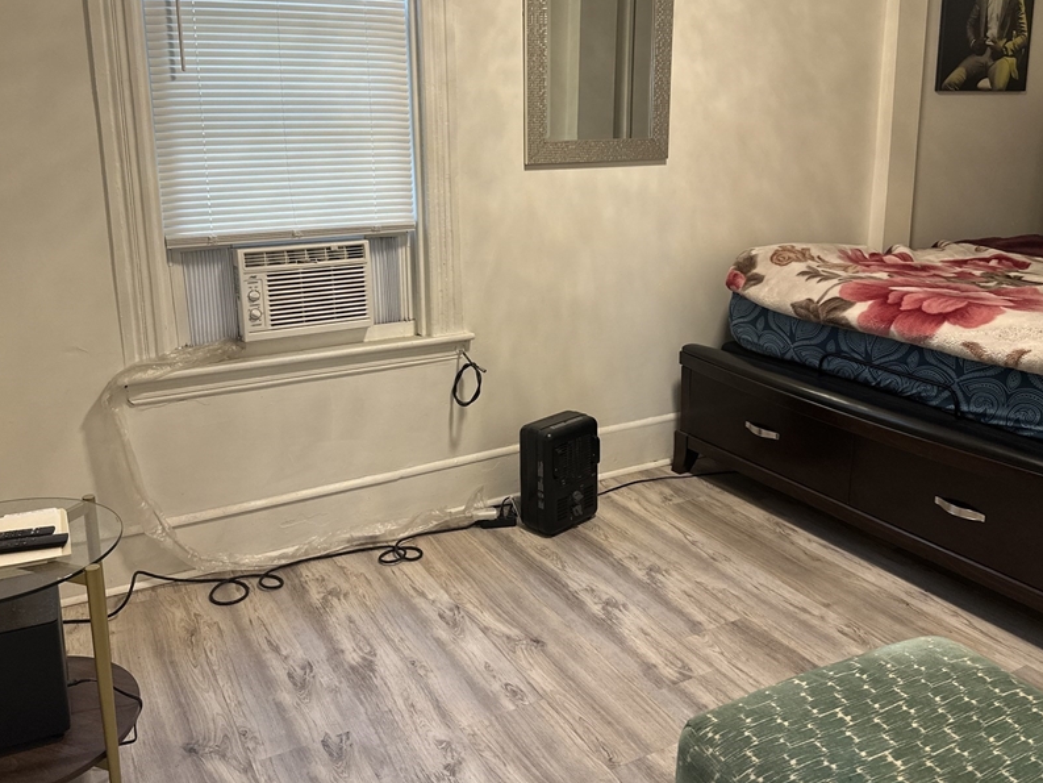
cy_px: 301
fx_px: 934
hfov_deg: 58.3
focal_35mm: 31
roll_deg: +0.6
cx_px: 533
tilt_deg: -11.5
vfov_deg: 45.1
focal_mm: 6.86
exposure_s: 1/60
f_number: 1.78
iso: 160
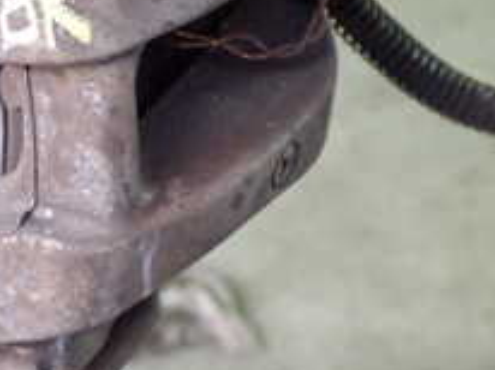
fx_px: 1957
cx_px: 7
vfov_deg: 10.7
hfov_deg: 14.2
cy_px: 2
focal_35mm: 137
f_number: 3.1
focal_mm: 8.4
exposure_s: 1/50
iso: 640
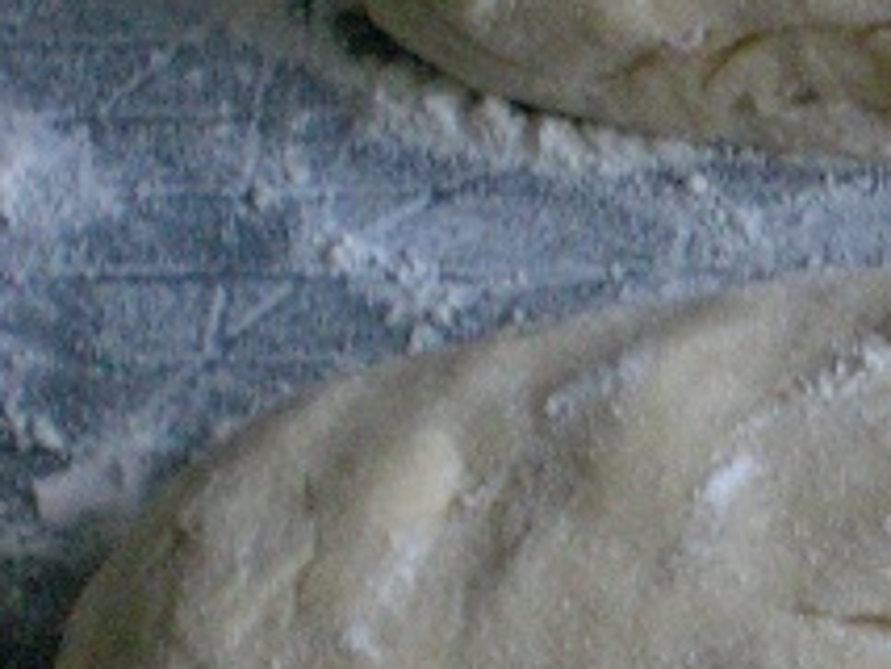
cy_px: 284
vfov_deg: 10.8
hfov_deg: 13.5
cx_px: 1368
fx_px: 3528
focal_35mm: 137
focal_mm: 6.3
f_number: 3.1
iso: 400
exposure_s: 1/20
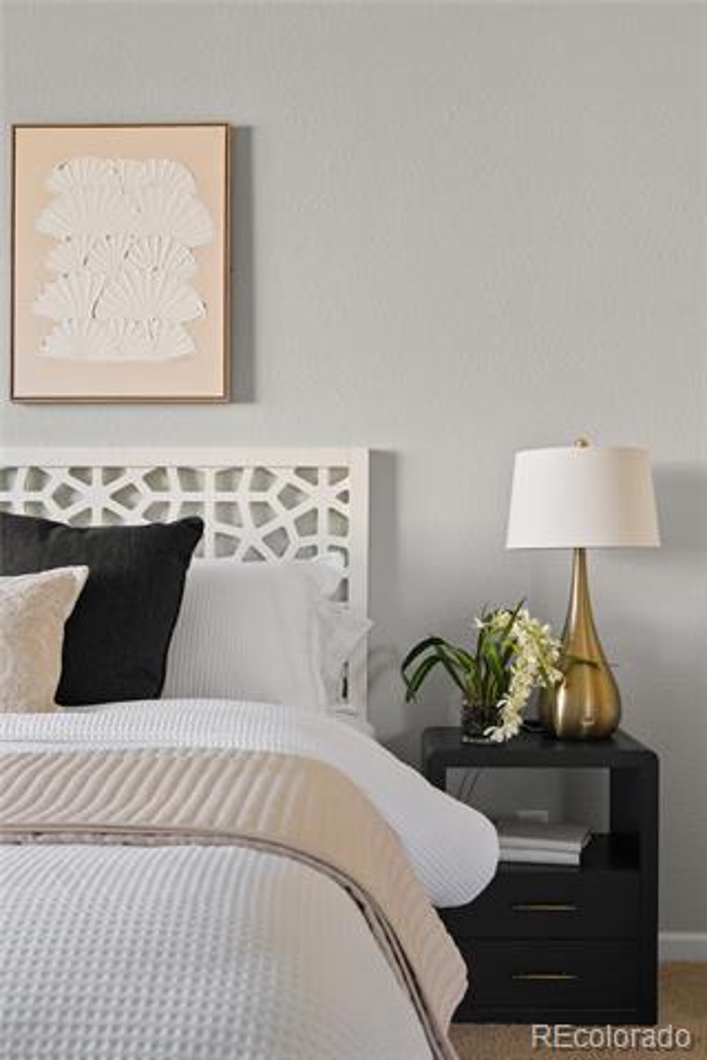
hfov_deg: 35.9
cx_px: 354
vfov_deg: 51.9
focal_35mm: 37
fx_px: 1090
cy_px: 530
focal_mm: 25
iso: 160
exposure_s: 1/6
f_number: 4
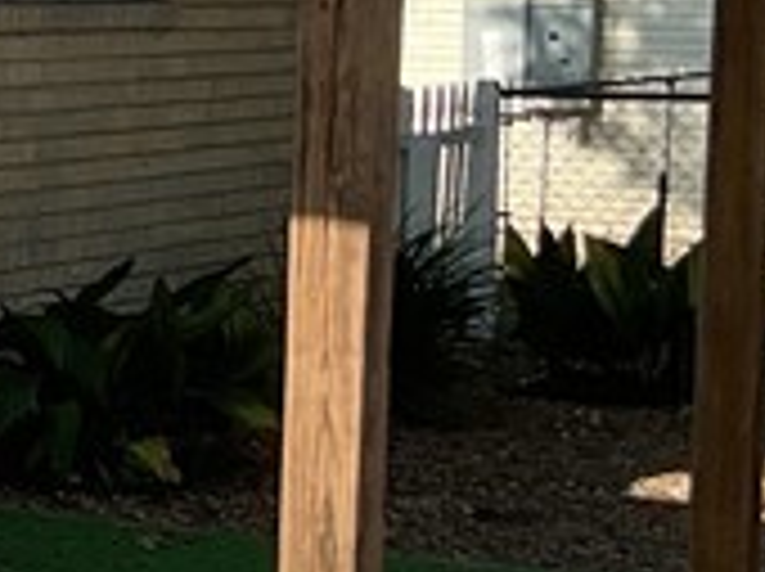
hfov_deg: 10.2
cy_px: 189
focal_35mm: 175
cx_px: -896
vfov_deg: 8.5
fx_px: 3862
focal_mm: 3
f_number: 1.8
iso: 16
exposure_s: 1/749
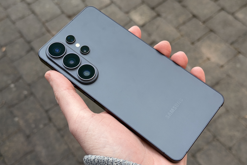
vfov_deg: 27.0
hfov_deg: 39.6
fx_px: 343
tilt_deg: -55.4
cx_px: 124
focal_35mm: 50
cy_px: 82
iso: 64
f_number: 1.78
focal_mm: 6.76
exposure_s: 1/794
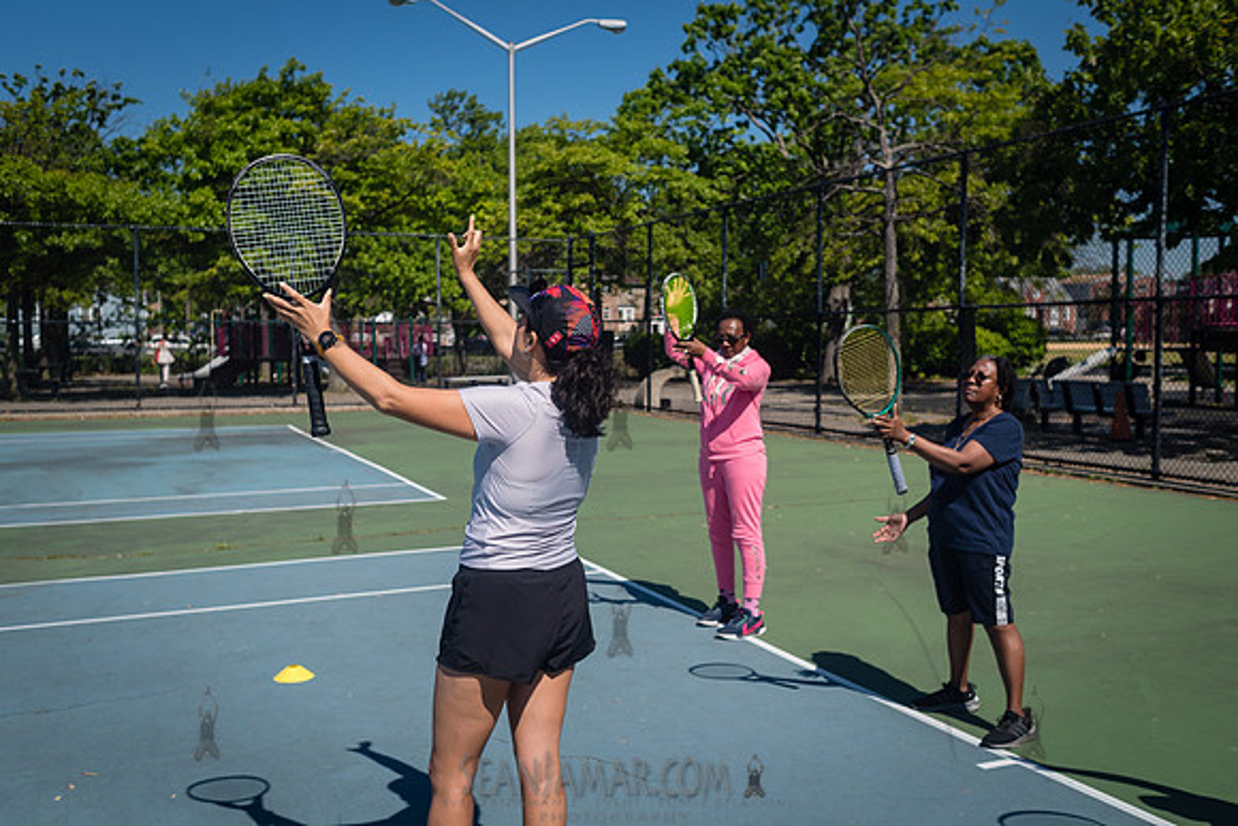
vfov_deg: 37.9
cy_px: 413
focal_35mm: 35
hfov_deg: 54.4
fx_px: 1204
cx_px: 619
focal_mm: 35
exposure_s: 1/2500
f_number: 4.5
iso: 200
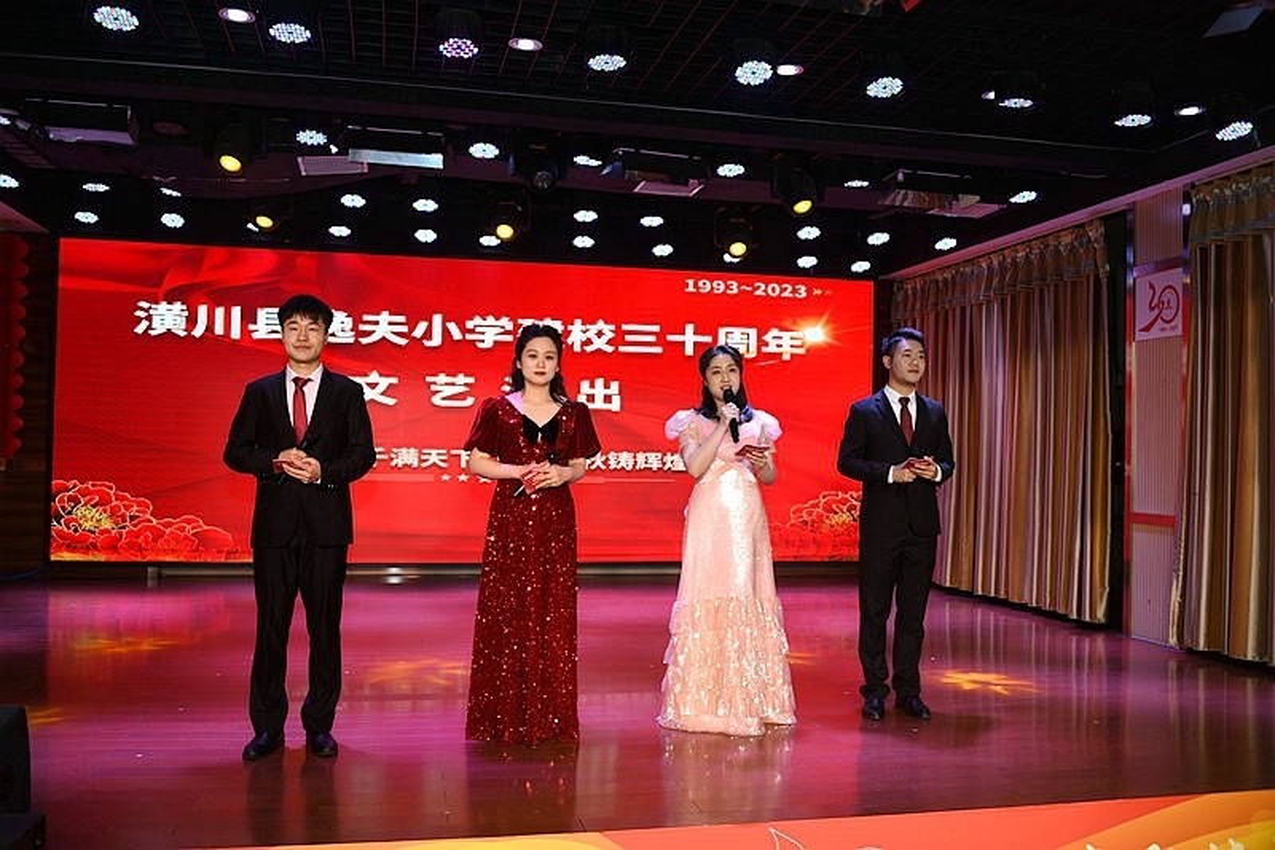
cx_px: 638
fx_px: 1133
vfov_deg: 41.1
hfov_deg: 58.7
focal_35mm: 32
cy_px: 425
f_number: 3.8
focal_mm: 32
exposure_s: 1/60
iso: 72
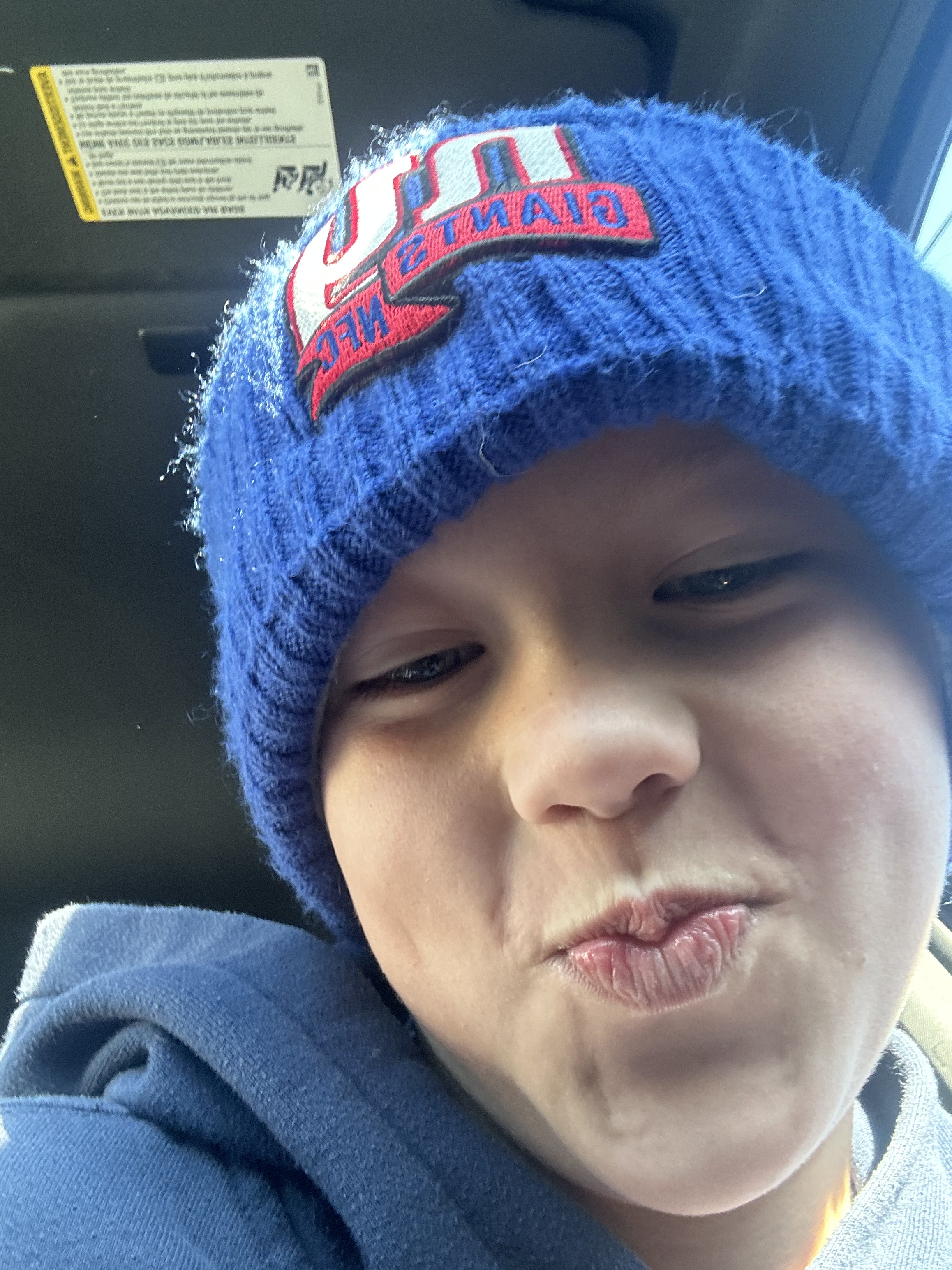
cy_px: 635
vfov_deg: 60.0
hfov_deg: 46.8
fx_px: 1100
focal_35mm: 30
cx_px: 476
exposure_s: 1/60
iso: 80
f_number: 1.9
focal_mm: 2.69
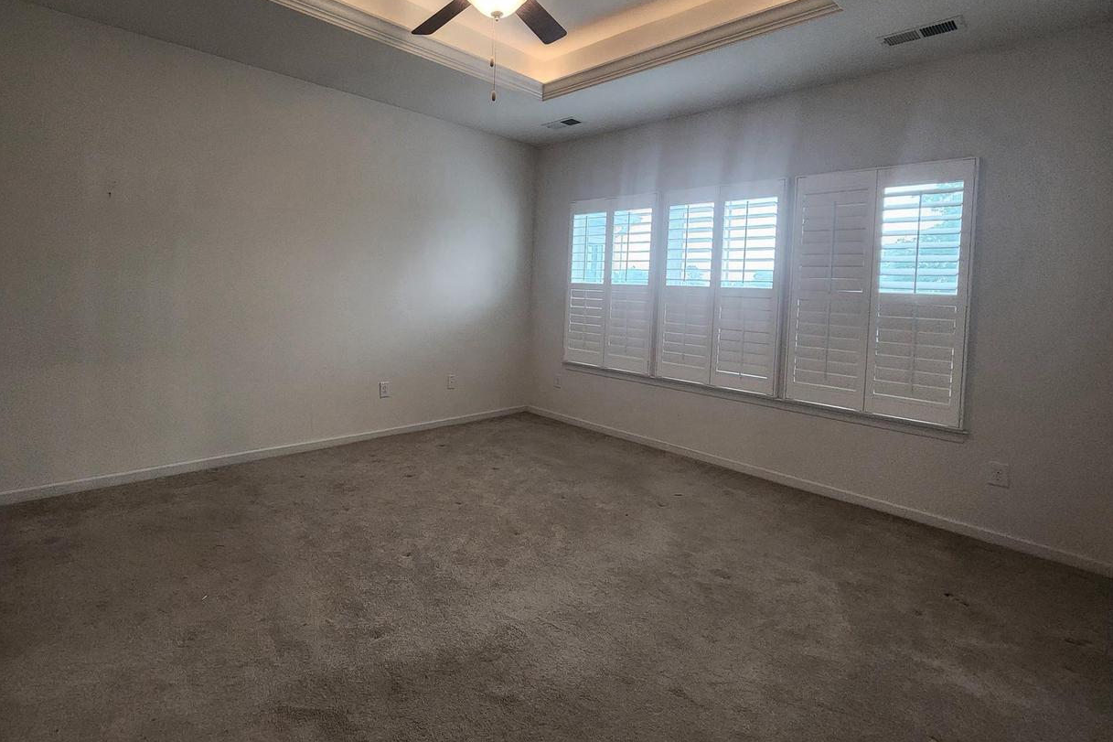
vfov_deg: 73.0
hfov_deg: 96.1
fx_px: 495
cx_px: 480
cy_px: 300
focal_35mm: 16
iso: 400
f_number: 2.2
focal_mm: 2.2
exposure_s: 1/40
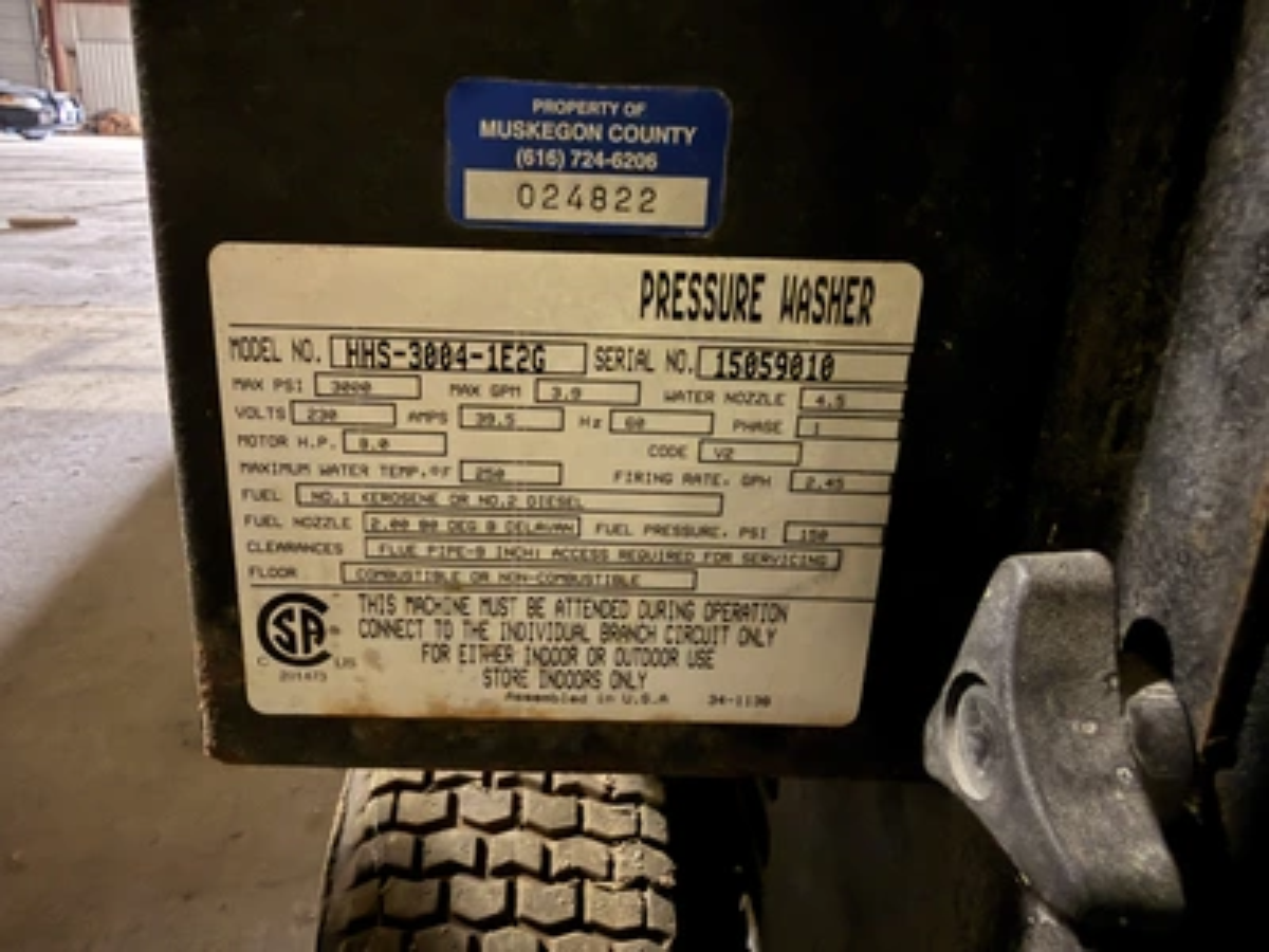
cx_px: 634
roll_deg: -2.8
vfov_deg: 56.8
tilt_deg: -19.3
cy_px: 476
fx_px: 880
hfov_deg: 71.6
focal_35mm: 24
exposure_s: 1/7
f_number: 2.2
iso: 640
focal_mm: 2.22
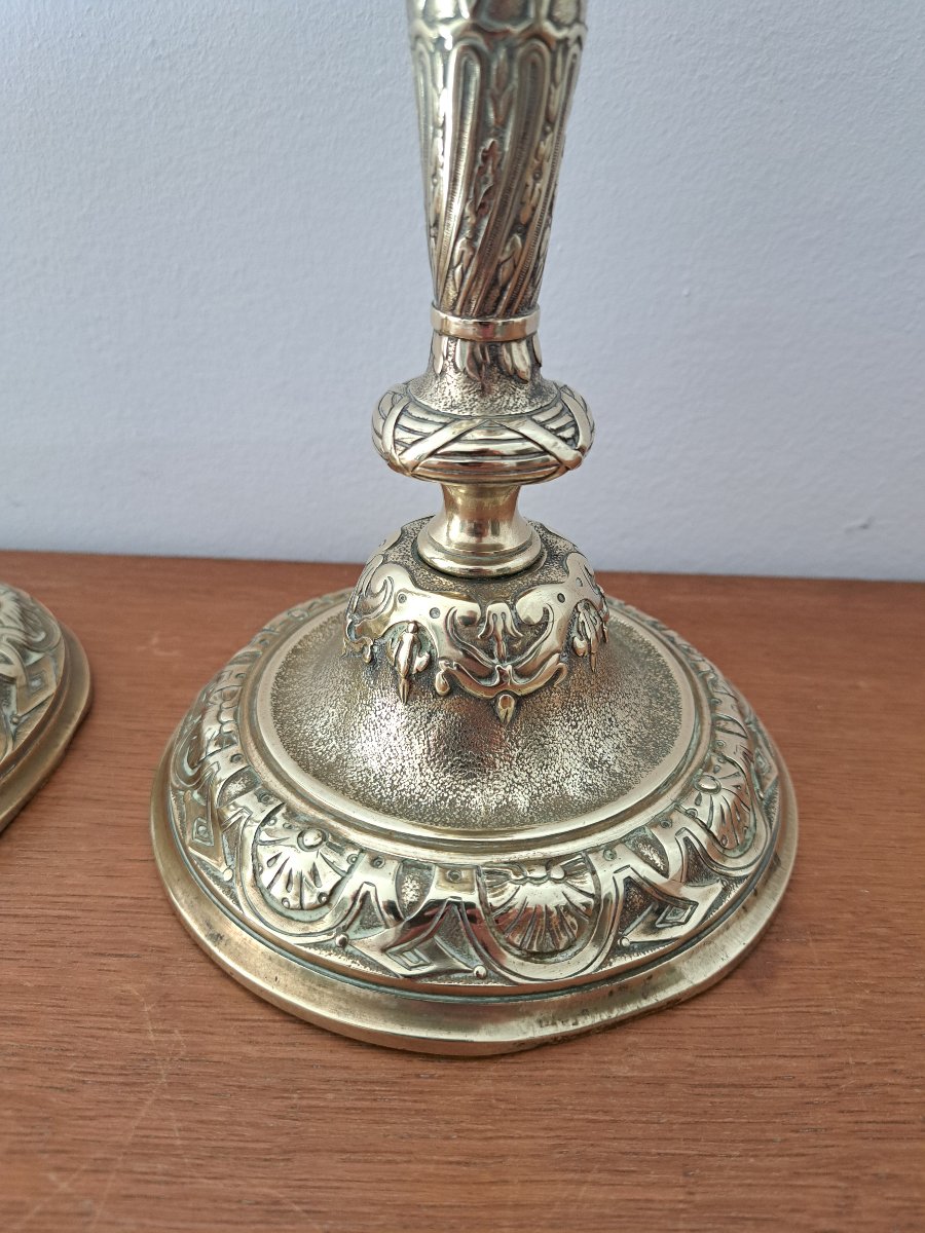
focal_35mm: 24
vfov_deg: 71.6
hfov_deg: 56.8
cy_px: 616
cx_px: 462
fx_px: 855
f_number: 1.8
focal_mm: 5.23
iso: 200
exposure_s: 1/50
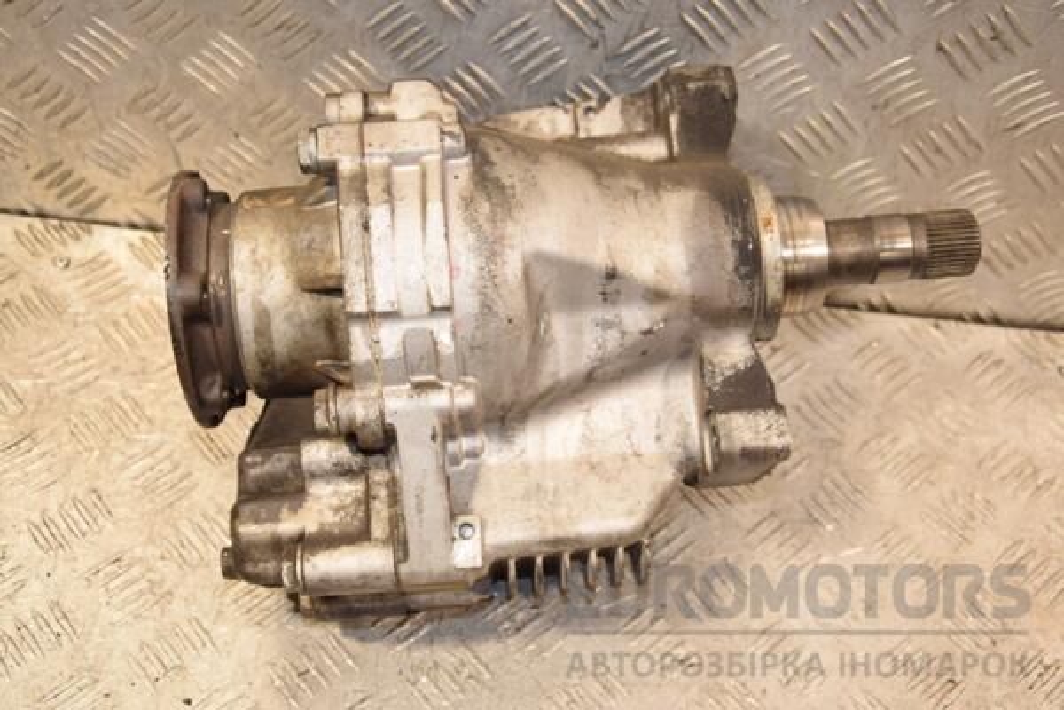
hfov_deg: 41.1
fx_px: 1419
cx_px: 532
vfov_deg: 28.1
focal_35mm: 48
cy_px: 355
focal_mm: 32
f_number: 5.6
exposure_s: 1/200
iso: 800
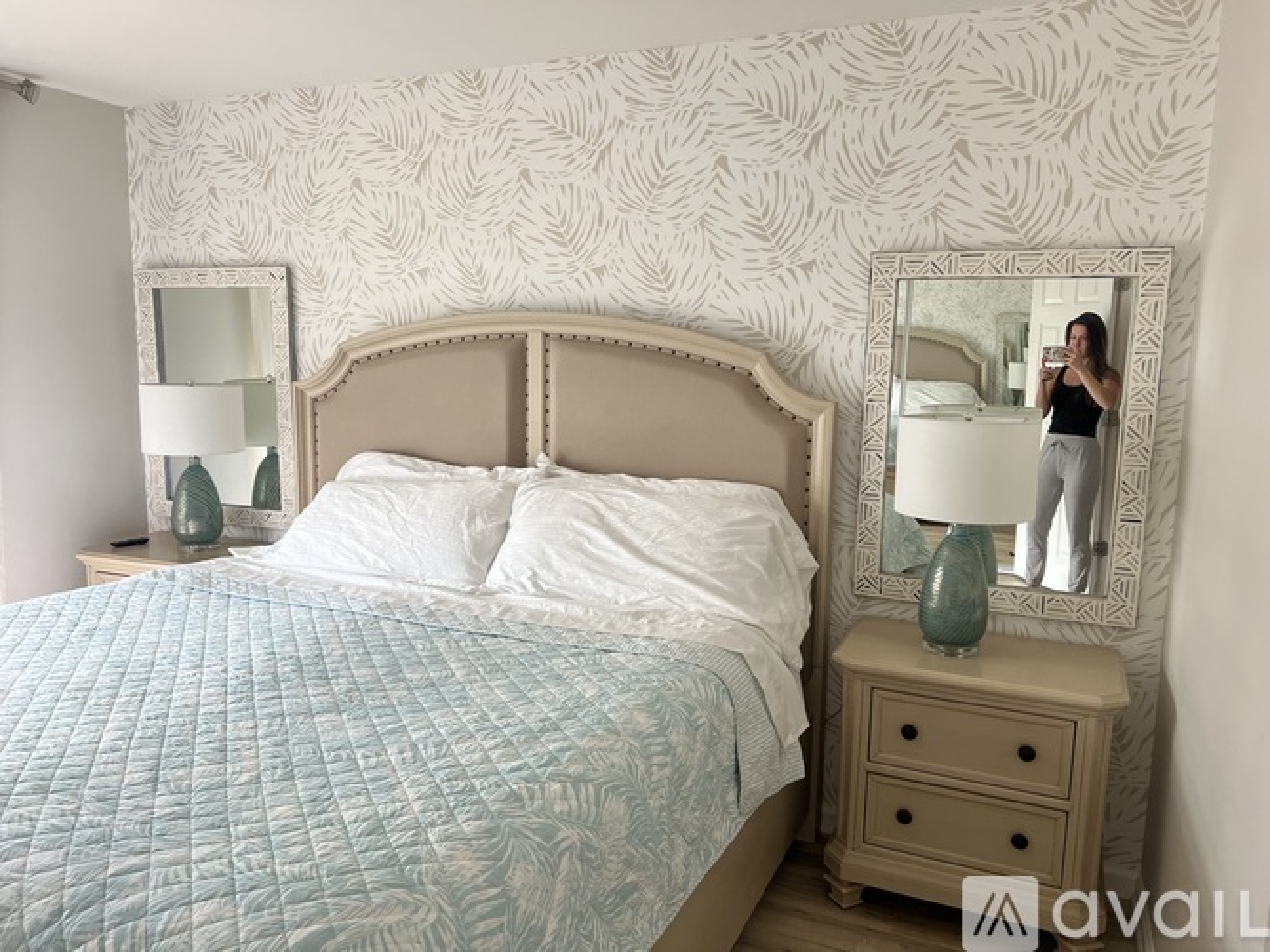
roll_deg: -1.2
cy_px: 476
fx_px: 954
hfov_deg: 67.3
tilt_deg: -9.0
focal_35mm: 26
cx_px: 635
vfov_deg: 53.0
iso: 125
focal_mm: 5.7
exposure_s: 1/116
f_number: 1.5
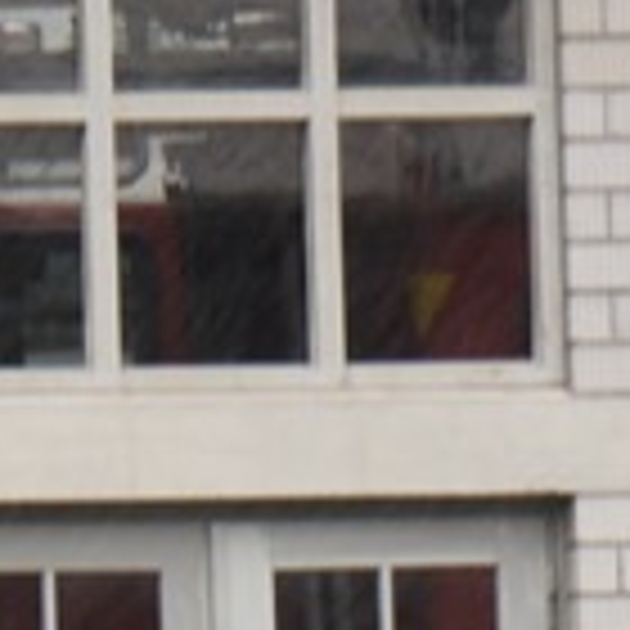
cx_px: -2250
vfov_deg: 2.5
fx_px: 14398
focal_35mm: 699
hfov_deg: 2.4
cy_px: -295
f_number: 5.6
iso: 320
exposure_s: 1/100
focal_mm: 55
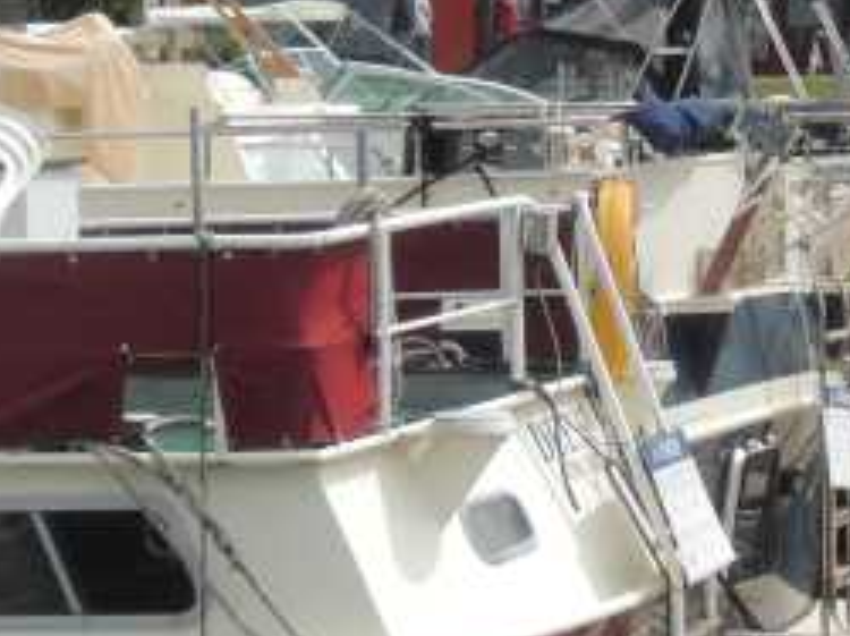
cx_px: 726
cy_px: 160
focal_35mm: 147
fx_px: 3606
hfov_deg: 13.4
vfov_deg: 10.1
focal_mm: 9.8
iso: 100
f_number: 3.7
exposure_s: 1/1000
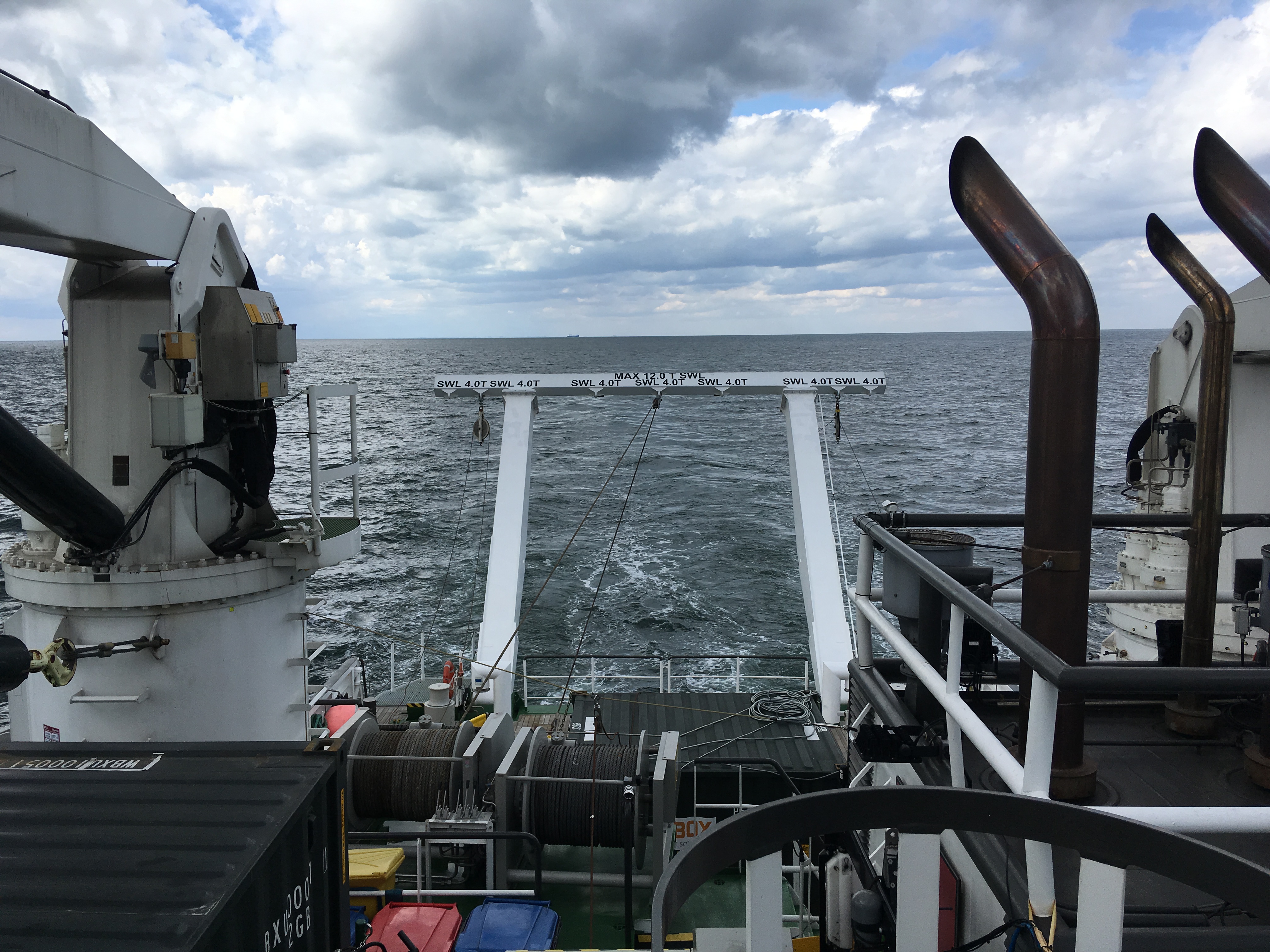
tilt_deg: -9.6
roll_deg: +0.6
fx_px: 1064
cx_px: 635
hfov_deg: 61.7
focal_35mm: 29
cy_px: 476
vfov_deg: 48.2
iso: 25
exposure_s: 1/1748
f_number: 2.2
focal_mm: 4.15
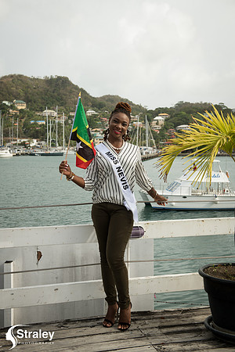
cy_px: 176
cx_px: 118
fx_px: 470
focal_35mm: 48
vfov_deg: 41.1
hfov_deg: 28.1
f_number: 7.1
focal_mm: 48
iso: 100
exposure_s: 1/160
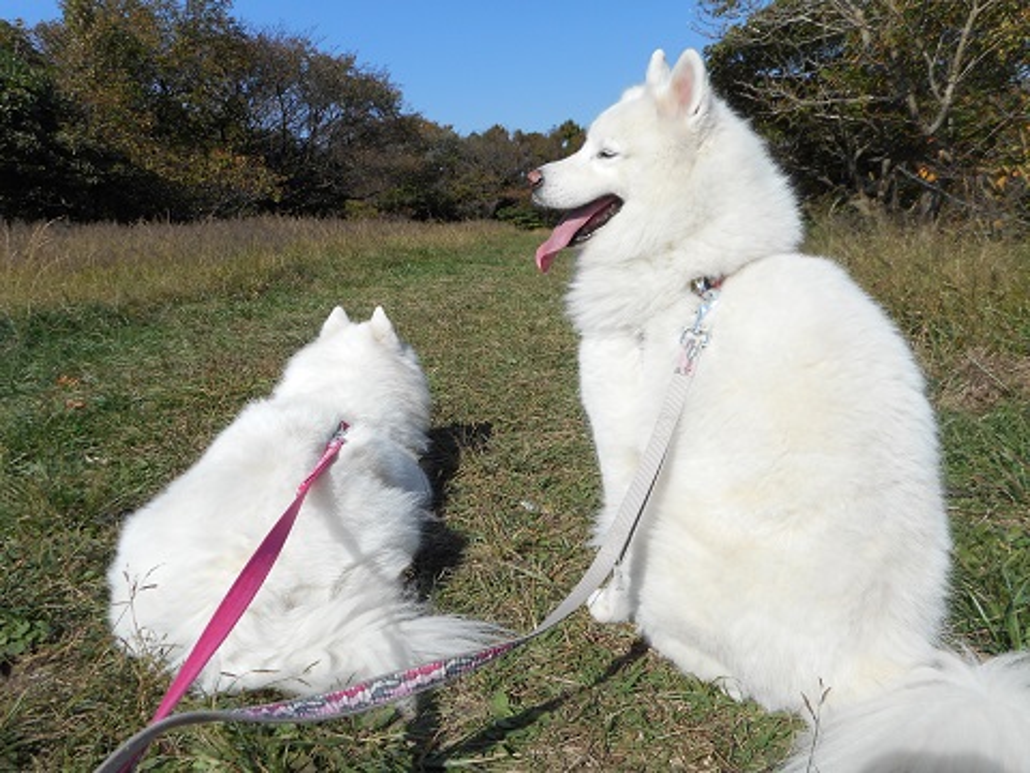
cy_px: 386
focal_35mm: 25
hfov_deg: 69.4
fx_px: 744
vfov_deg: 54.9
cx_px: 515
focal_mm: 4.5
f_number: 3.7
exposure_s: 1/1000
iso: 80
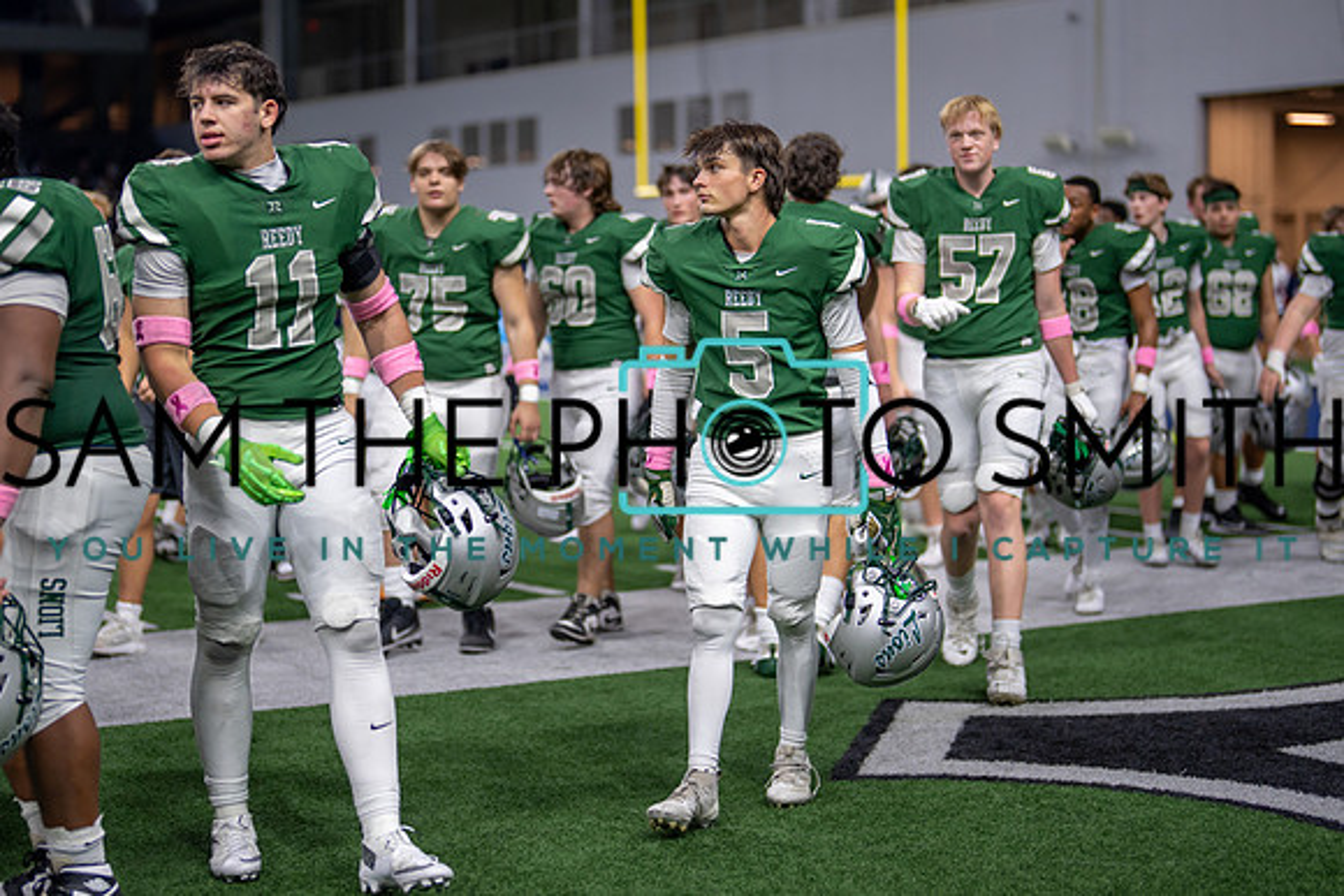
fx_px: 2540
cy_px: 392
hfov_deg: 29.6
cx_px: 630
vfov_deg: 20.0
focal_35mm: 68
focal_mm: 50
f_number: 1.2
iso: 250
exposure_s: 1/500
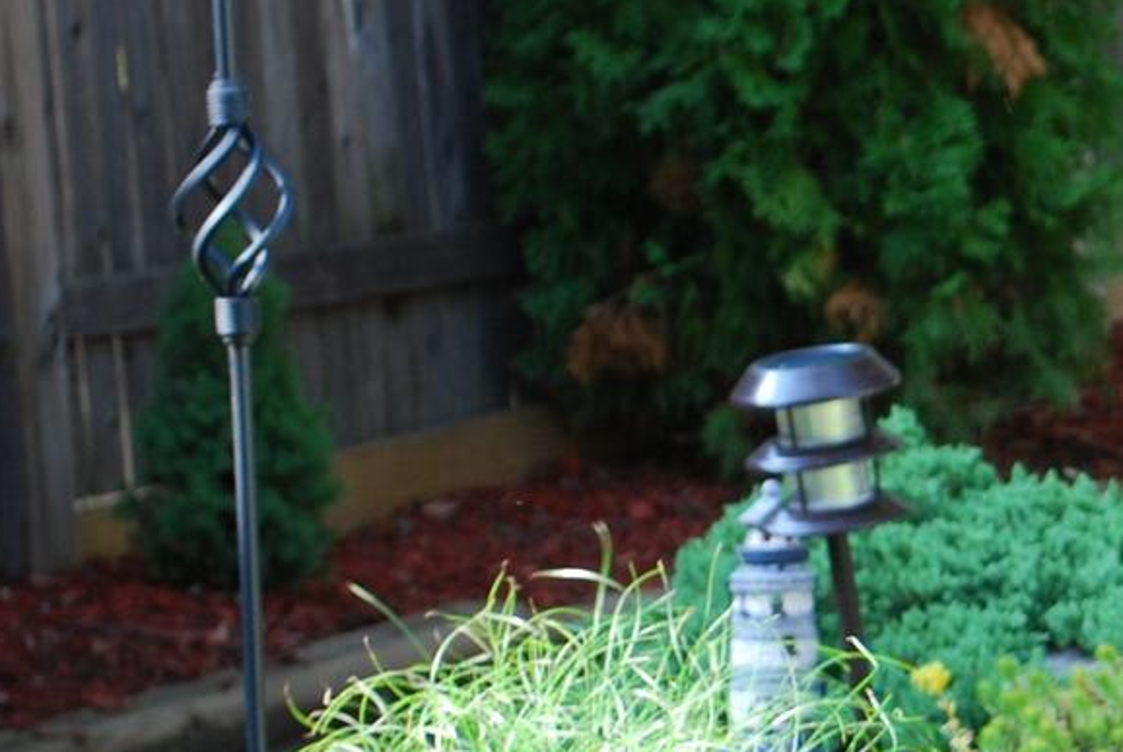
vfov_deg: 5.4
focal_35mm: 255
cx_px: 1822
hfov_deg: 7.9
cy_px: 515
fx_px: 7965
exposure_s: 1/60
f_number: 5.6
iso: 200
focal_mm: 48
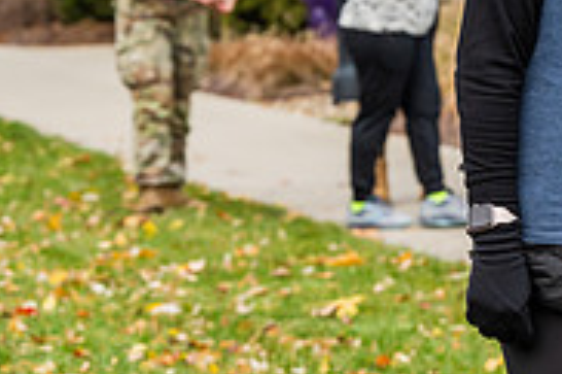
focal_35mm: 246
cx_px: 862
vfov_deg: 5.5
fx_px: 3837
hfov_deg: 8.2
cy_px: -199
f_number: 4.5
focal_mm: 77
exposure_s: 1/640
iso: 500
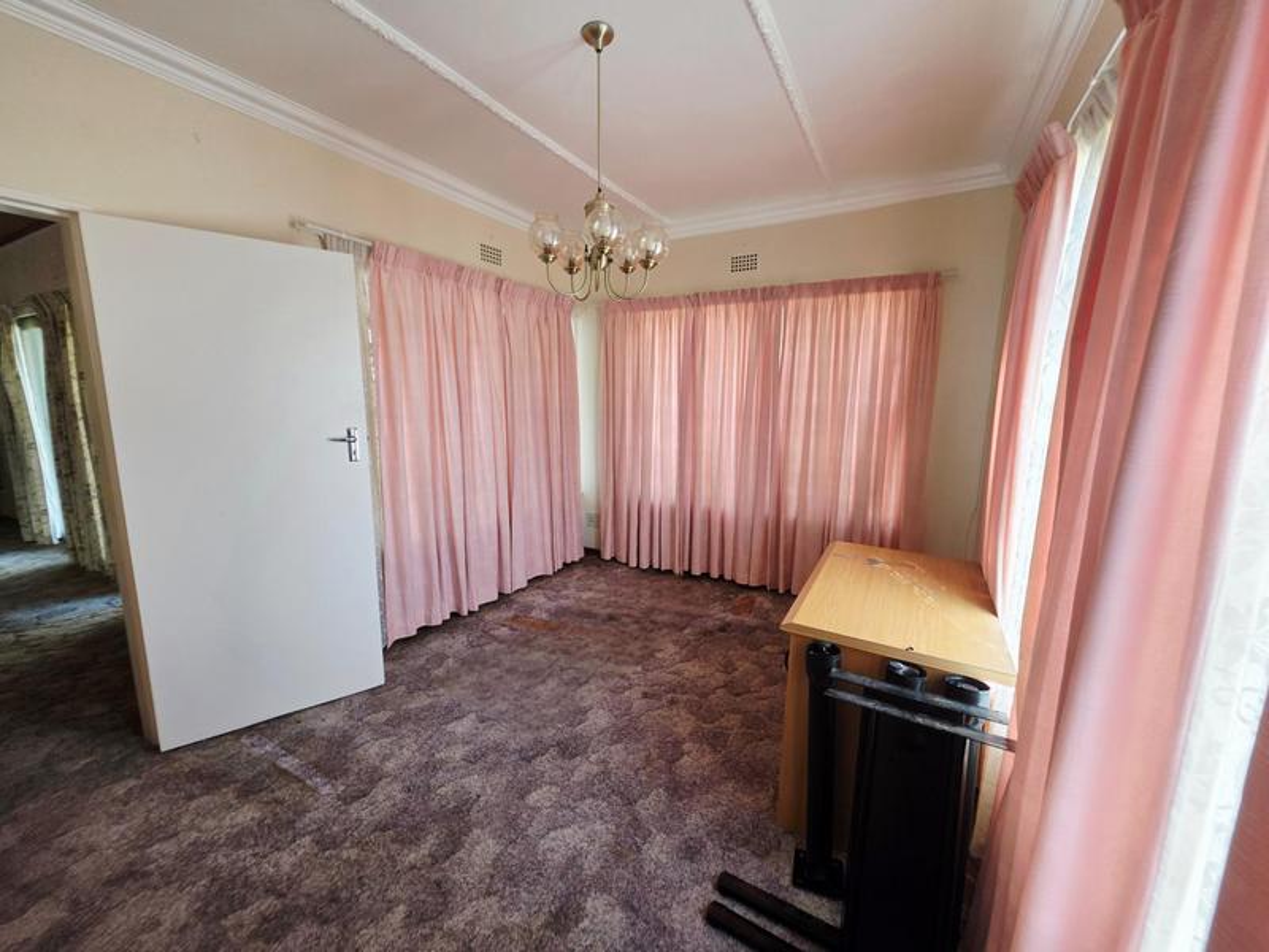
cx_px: 634
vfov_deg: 89.9
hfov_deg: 106.2
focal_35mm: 13
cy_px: 476
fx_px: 477
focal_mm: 2.2
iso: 64
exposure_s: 1/101
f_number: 1.9
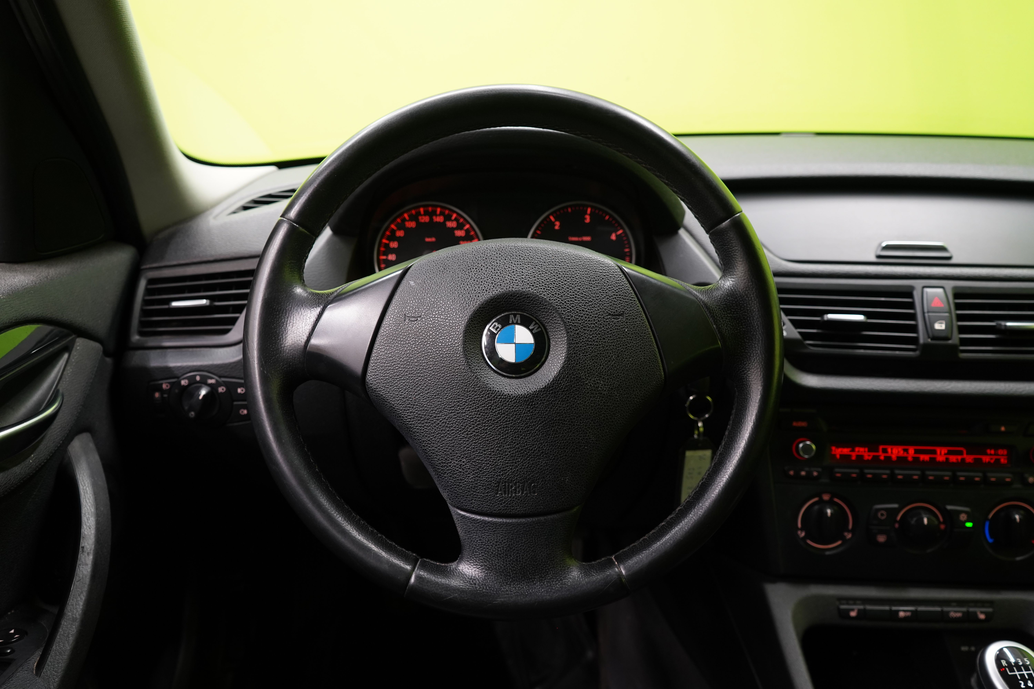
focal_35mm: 29
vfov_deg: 45.0
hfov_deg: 63.7
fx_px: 833
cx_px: 517
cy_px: 344
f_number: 5
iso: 1250
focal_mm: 29
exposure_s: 1/25
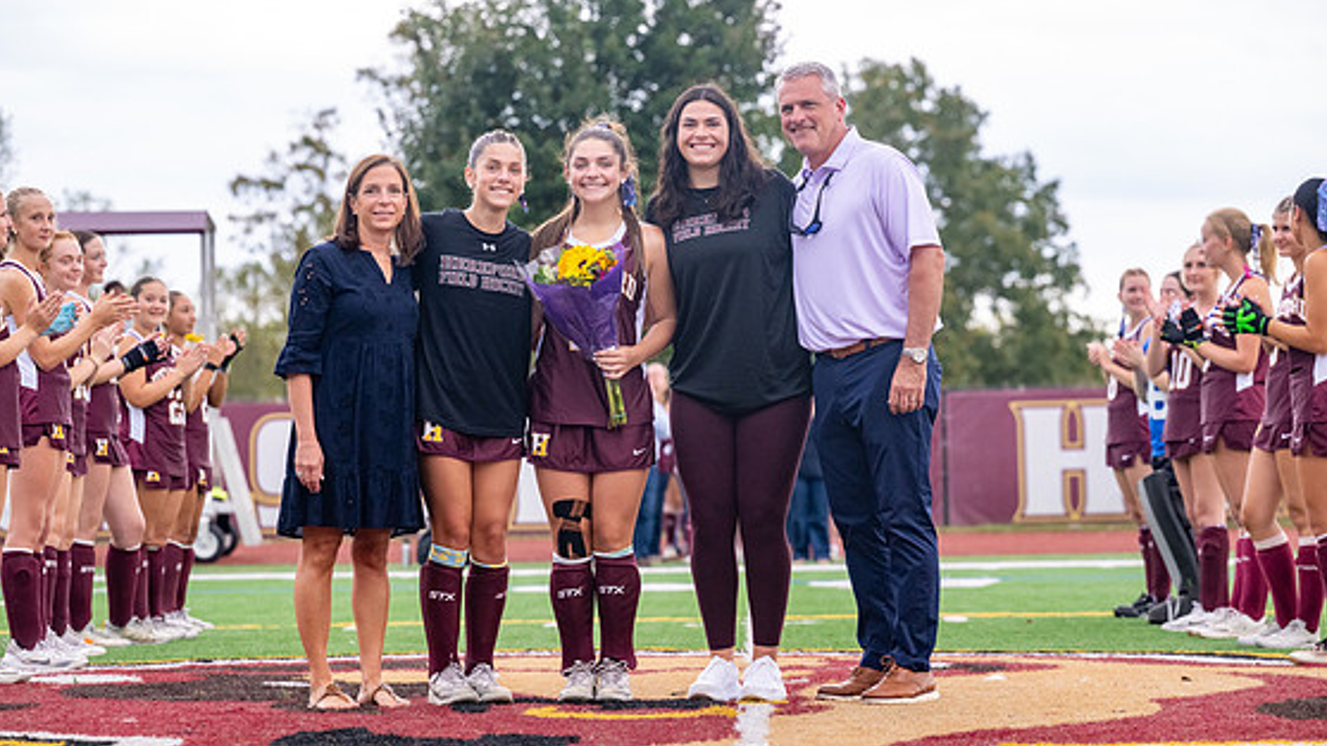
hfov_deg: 16.4
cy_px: 372
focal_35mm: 131
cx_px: 650
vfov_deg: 9.3
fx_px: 4608
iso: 2000
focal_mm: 120
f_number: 4.5
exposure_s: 1/640
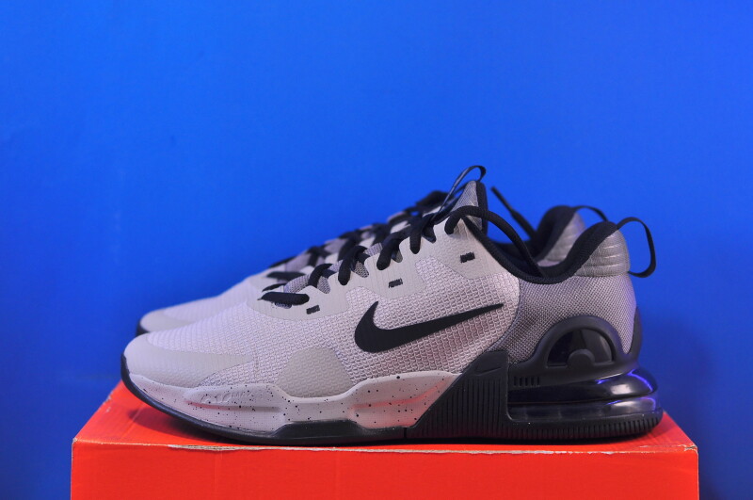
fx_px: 1567
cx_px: 376
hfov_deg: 27.0
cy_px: 250
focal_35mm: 75
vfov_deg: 18.1
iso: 250
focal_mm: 50
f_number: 3.2
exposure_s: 1/250
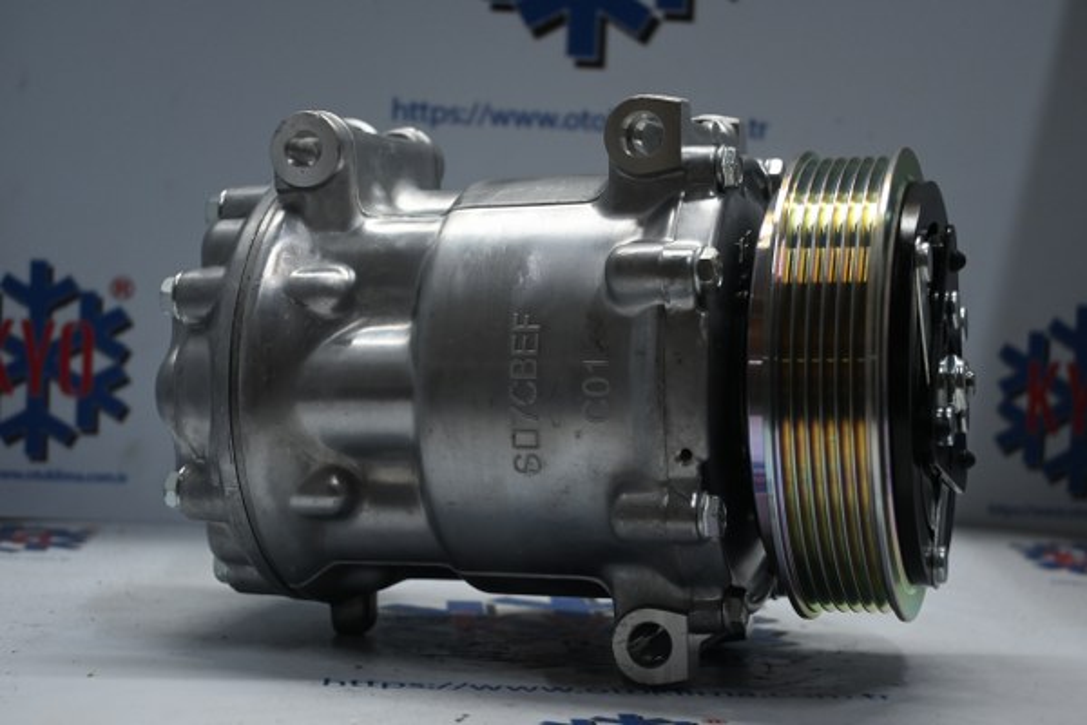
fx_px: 1993
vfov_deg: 20.6
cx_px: 544
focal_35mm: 66
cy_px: 362
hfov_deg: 30.5
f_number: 6
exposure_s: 1/80
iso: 900
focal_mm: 44
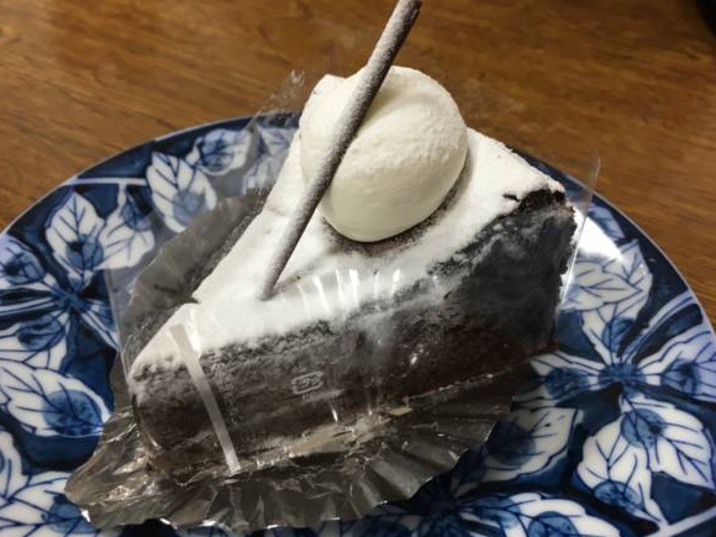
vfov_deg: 46.8
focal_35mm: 30
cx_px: 357
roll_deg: -4.4
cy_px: 277
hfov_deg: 60.0
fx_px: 621
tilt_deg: -43.6
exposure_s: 1/30
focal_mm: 4.15
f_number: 2.2
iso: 64
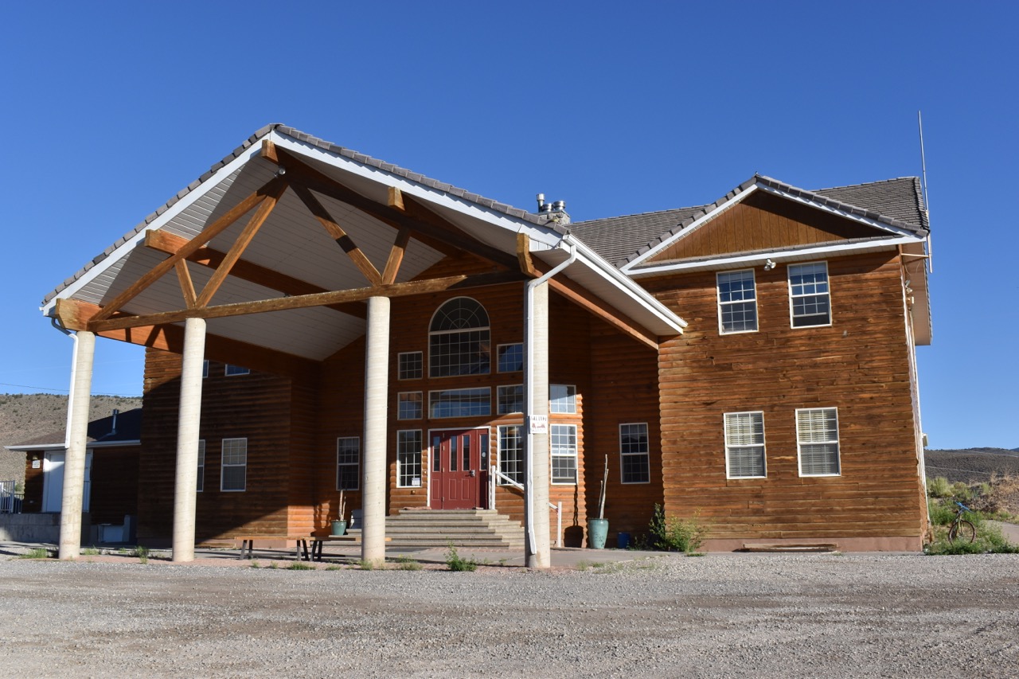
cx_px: 510
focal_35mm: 33
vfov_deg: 40.0
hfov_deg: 57.2
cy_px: 340
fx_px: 934
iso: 100
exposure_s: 1/250
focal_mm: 22
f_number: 13
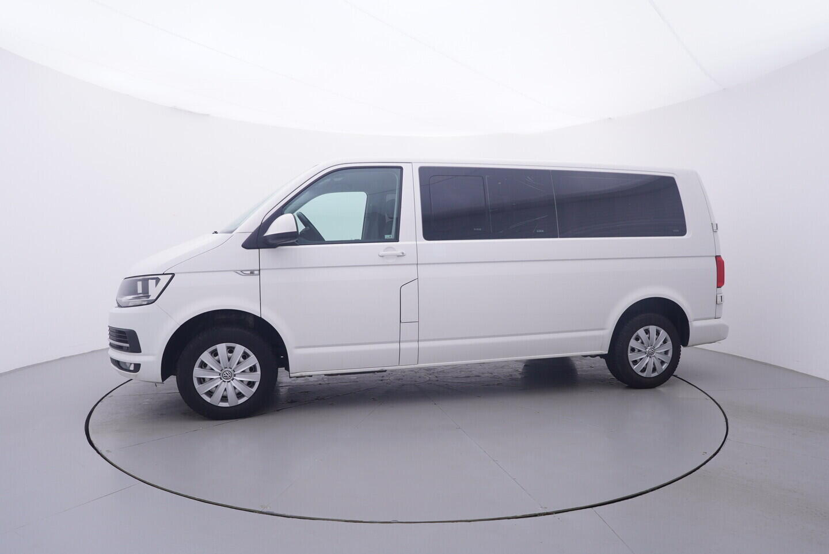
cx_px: 414
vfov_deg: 56.2
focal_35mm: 22
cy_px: 277
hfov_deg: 77.3
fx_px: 518
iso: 200
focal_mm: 15
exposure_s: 1/80
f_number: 5
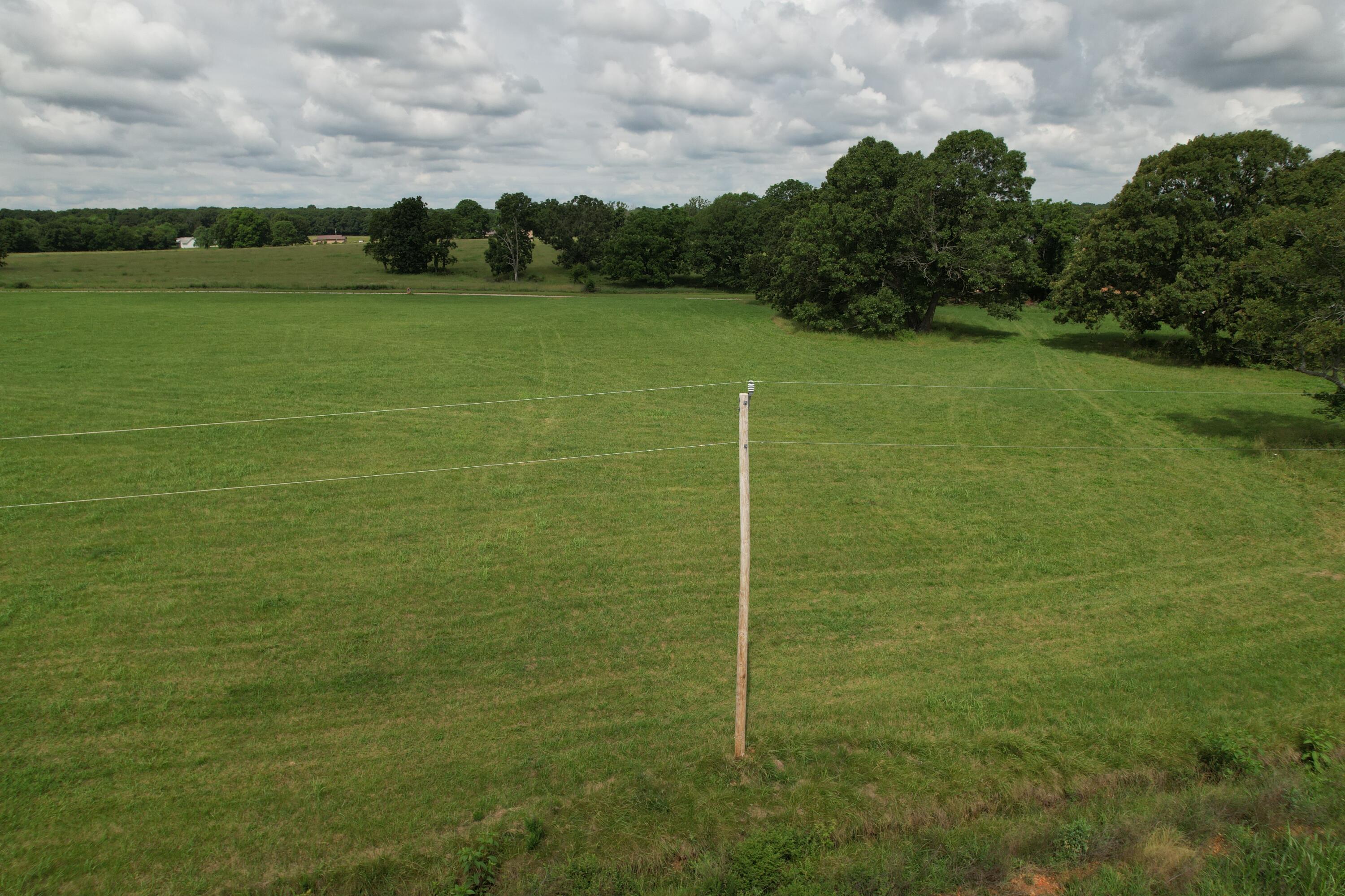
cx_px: 672
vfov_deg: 57.2
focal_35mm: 22
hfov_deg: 78.6
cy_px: 448
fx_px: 822
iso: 100
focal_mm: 8.38
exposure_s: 1/350
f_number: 2.8
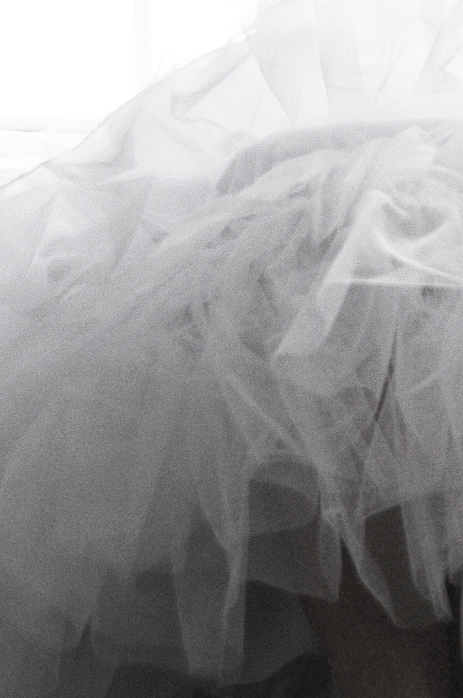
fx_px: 2844
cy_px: 201
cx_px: 543
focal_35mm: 147
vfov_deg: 13.9
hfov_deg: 9.2
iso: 500
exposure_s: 1/250
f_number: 4.5
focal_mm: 38
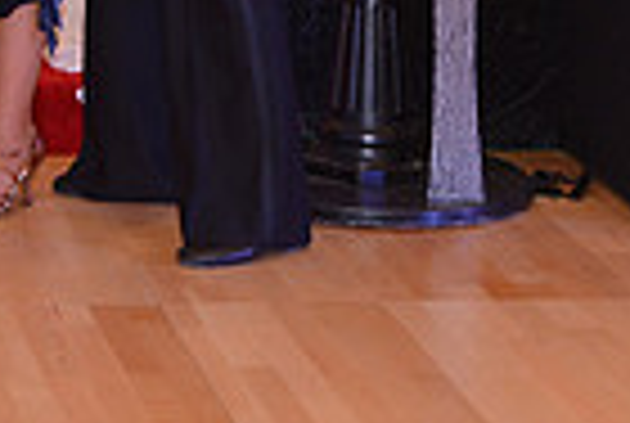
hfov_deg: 10.9
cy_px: -358
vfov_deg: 7.4
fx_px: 3192
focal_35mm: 182
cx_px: -315
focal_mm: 44
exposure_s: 1/250
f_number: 5
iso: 1600
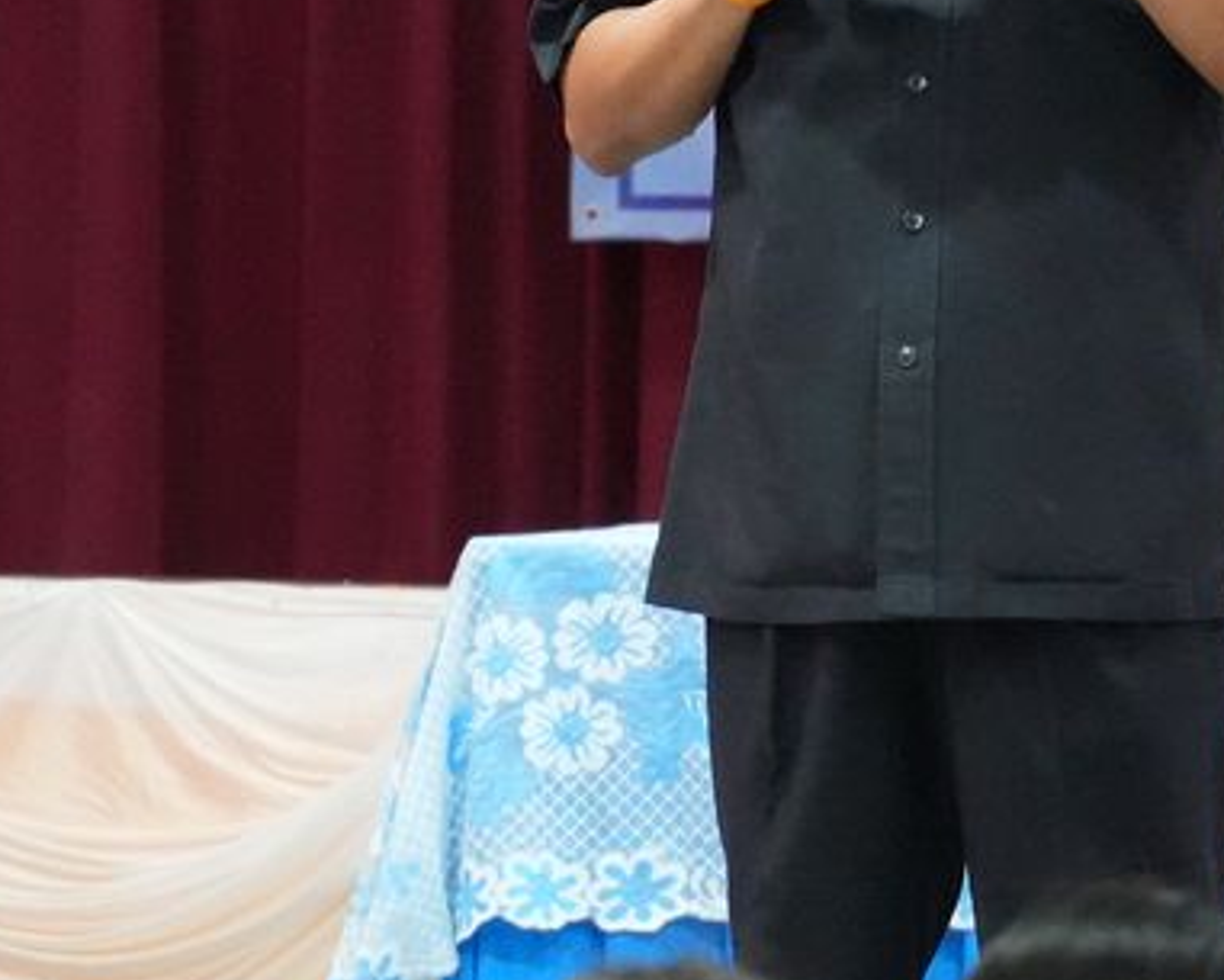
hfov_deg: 3.4
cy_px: 74
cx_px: 943
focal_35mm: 561
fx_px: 20342
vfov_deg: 2.8
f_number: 5.6
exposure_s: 1/100
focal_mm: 135
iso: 10000
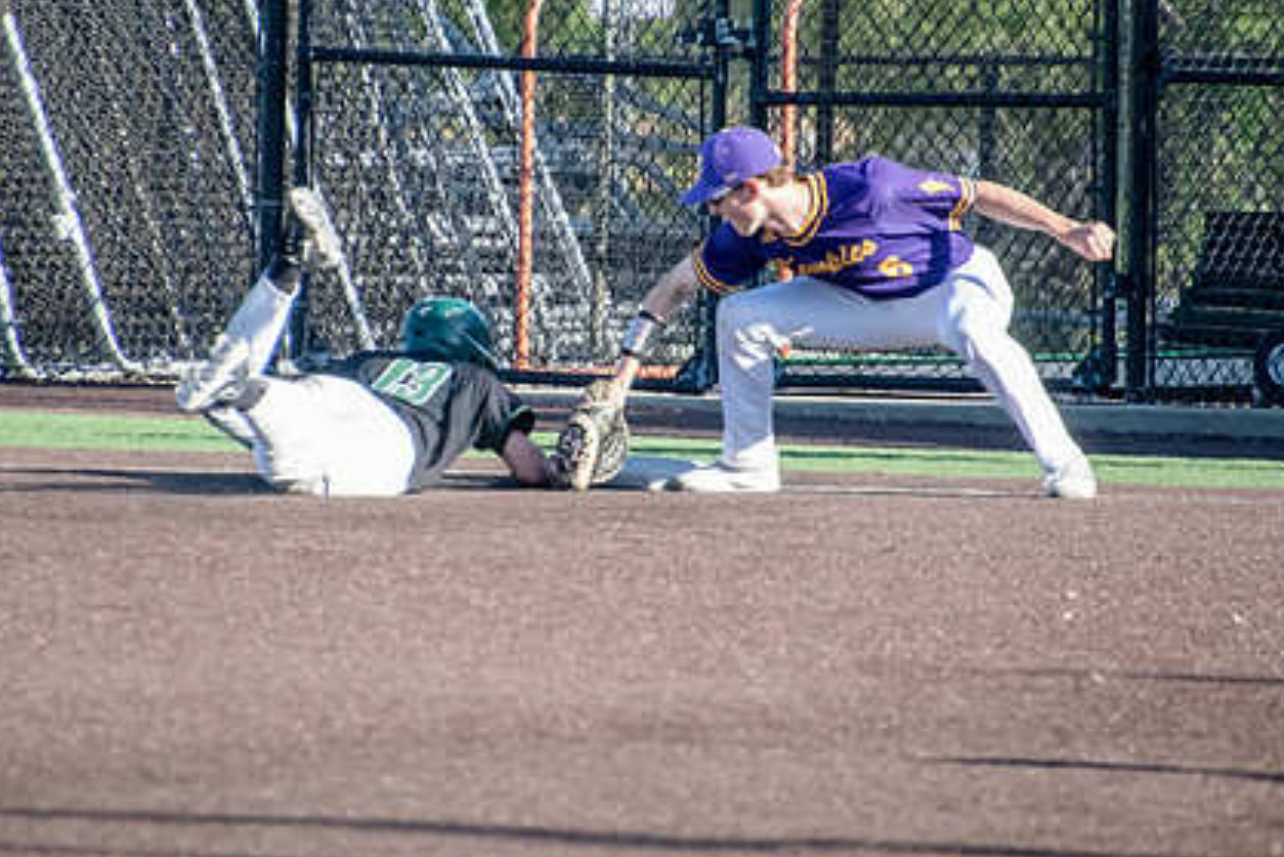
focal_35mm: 728
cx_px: 599
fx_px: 25973
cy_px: 315
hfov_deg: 2.8
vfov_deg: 1.9
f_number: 6.3
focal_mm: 350
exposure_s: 1/2000
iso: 2500
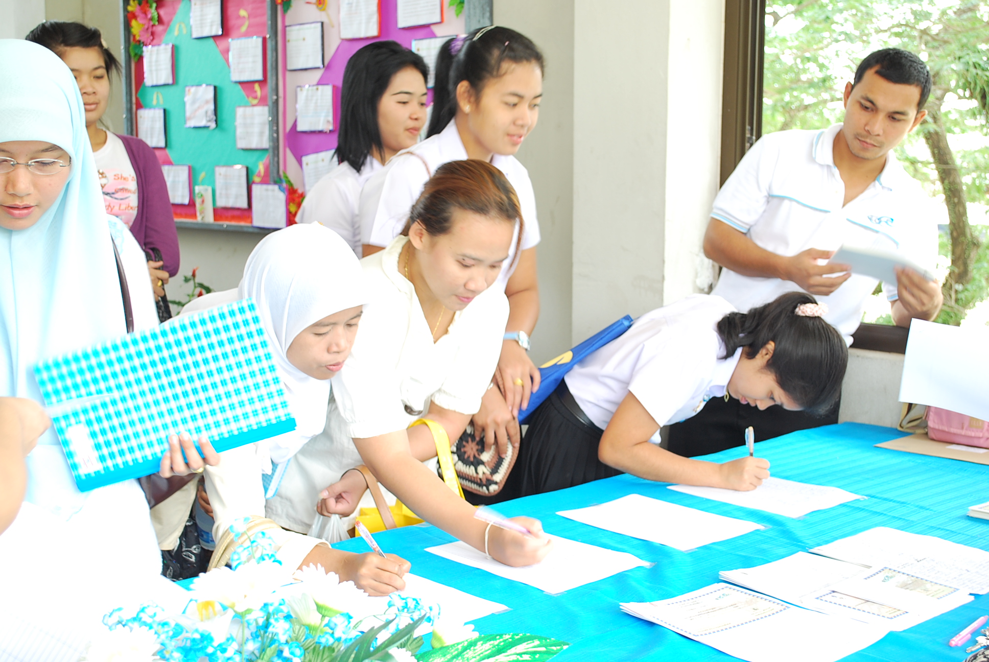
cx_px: 494
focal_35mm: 48
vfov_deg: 28.2
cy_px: 331
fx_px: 1320
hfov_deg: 41.1
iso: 200
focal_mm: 32
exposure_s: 1/15
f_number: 5.6
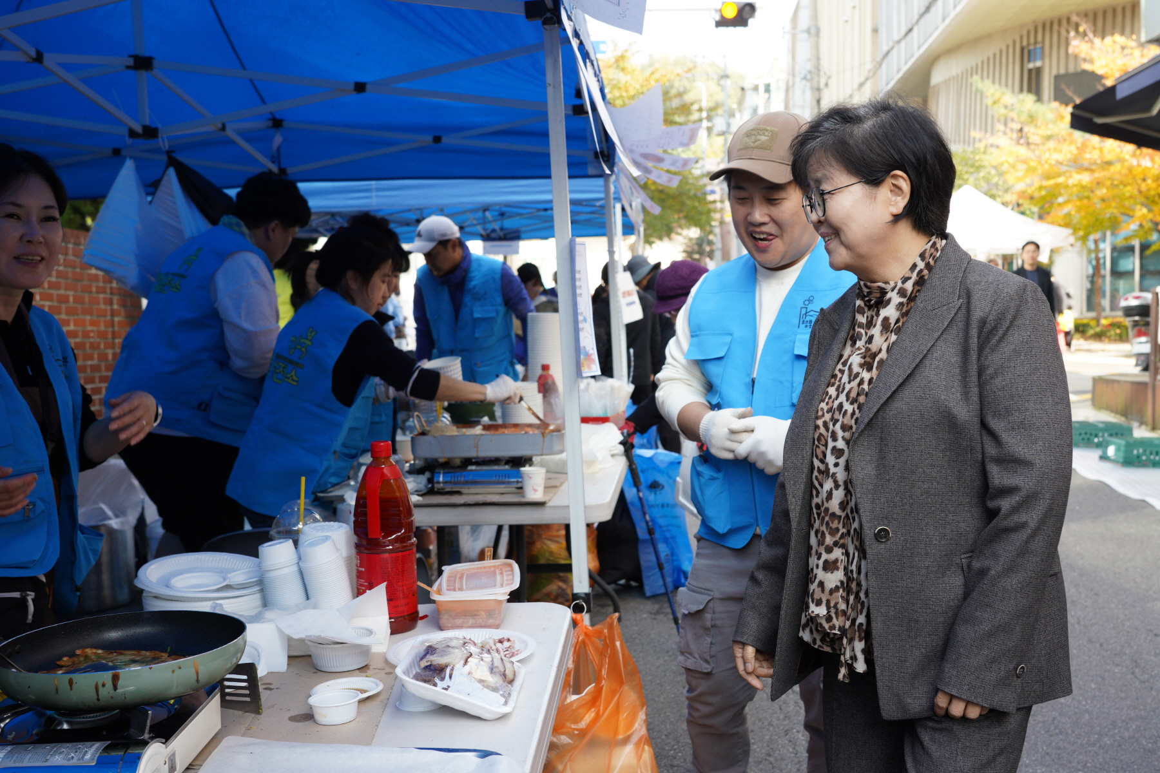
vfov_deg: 35.1
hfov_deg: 50.7
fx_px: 1224
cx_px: 580
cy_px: 386
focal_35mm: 38
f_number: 7.1
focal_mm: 38
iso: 800
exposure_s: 1/200
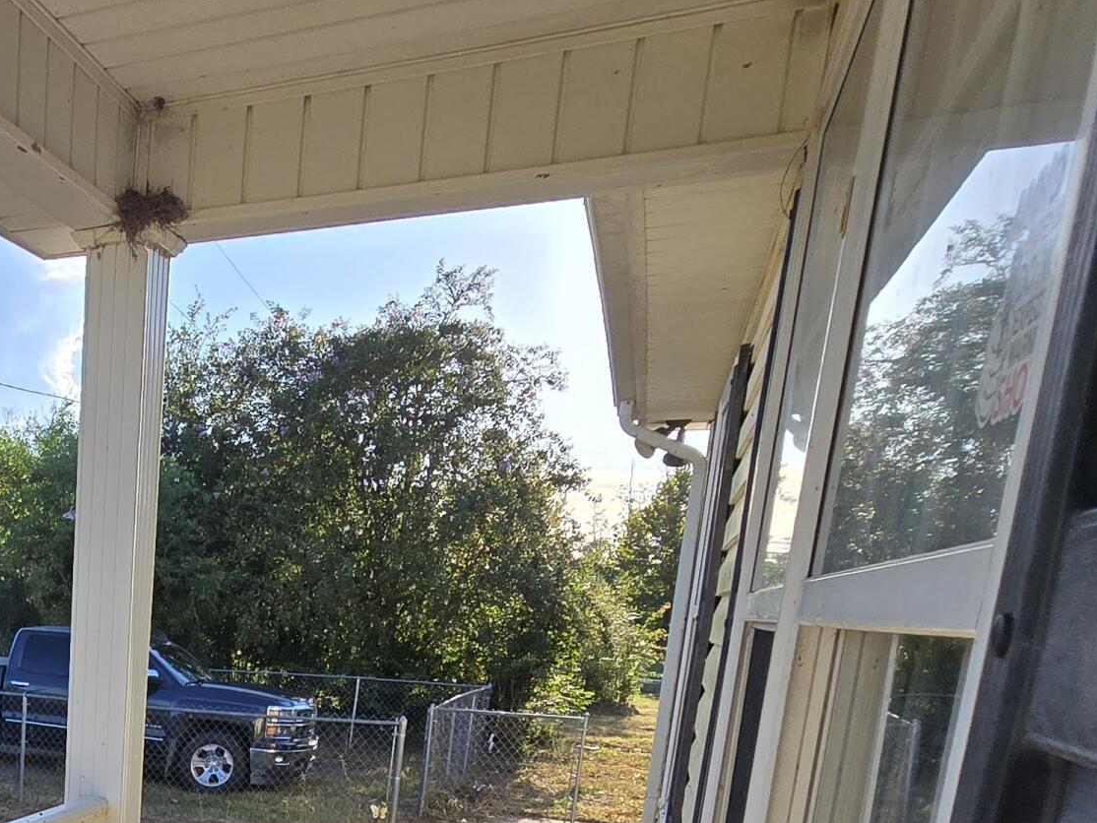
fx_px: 1109
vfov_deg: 35.7
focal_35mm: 35
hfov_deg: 43.5
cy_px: 868
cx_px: -45
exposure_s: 1/1120
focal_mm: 2.2
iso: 50
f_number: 2.2
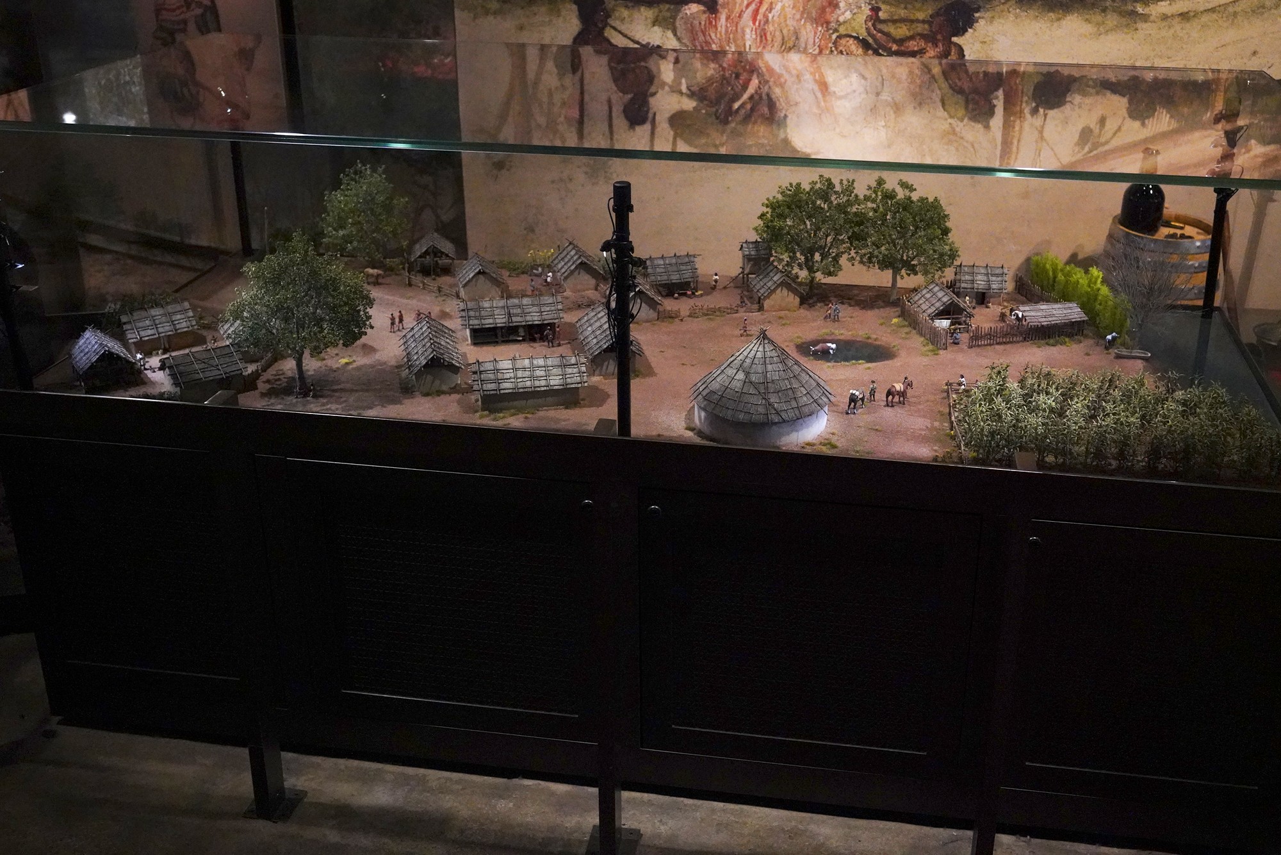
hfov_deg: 60.3
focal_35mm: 31
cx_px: 640
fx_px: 1103
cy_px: 428
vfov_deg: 42.3
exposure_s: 1/100
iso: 10000
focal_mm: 31
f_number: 4.5
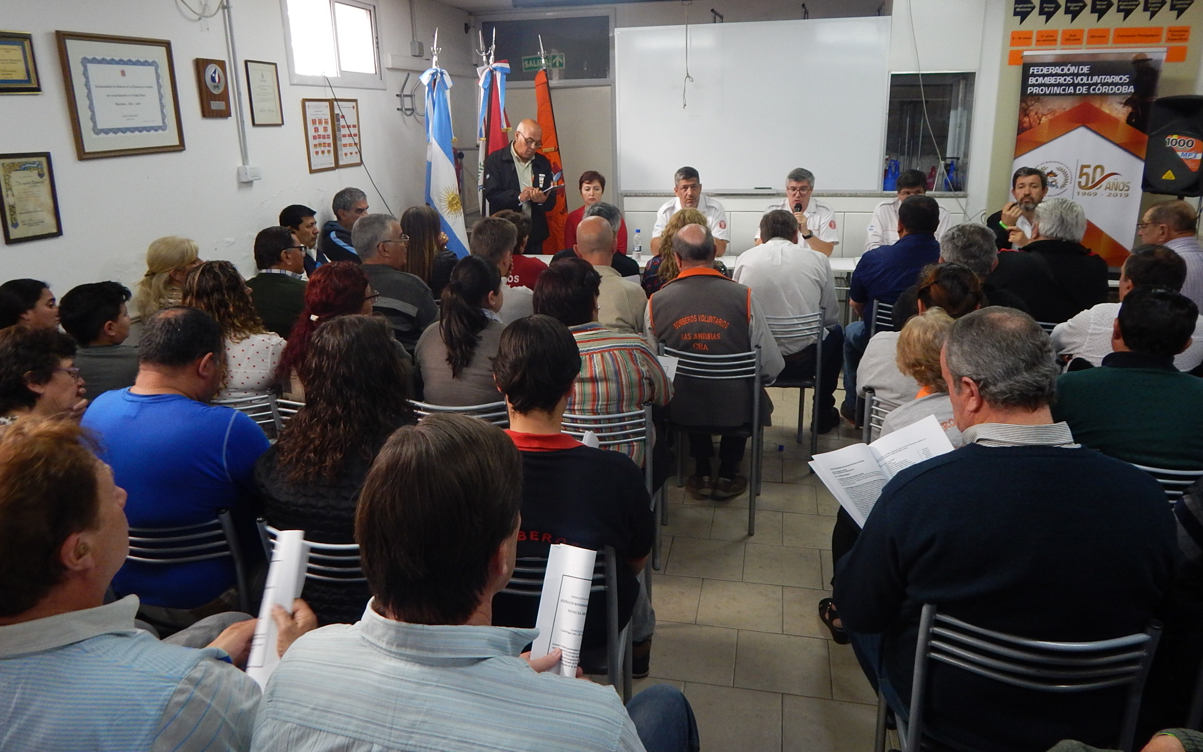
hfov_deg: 74.8
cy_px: 336
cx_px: 599
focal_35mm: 24
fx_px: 787
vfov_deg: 51.0
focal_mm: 4
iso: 220
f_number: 3
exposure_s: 1/30
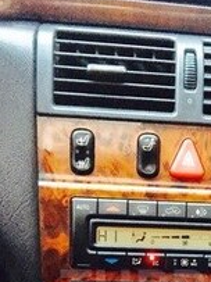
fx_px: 578
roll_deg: -6.5
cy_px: 290
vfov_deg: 25.8
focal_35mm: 71
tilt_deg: -35.0
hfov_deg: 20.2
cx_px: 203
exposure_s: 1/17
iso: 320
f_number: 2.2
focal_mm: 4.15
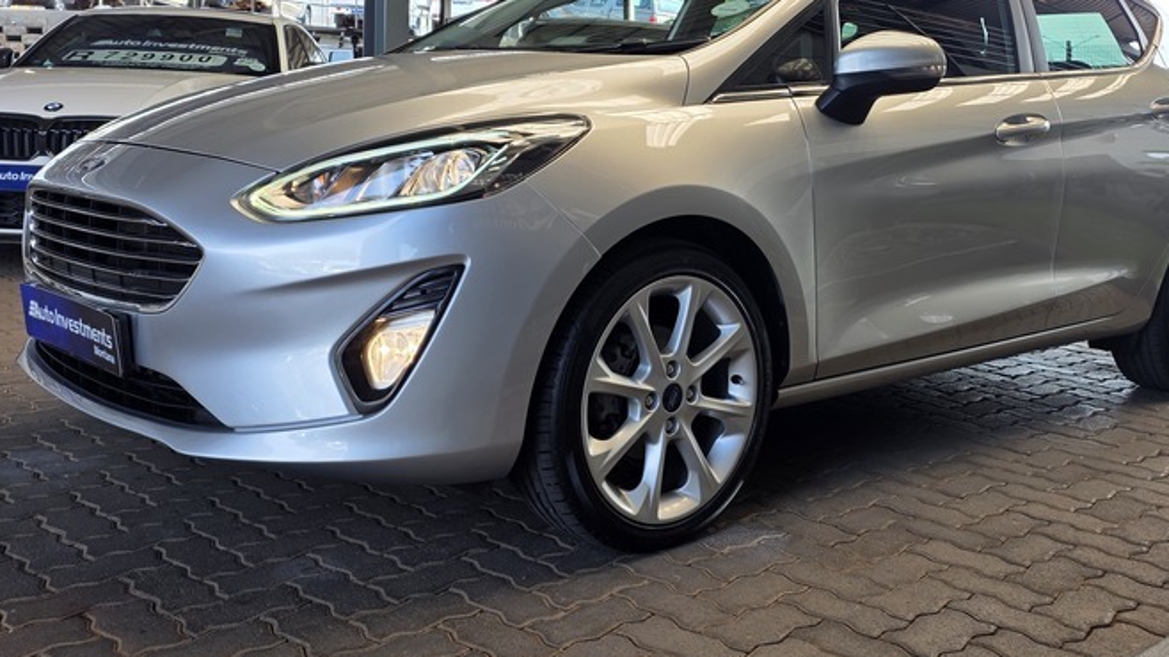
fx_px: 1209
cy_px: 170
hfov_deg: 51.6
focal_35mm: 39
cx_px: 608
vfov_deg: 30.0
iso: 12
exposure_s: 1/68
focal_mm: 6.25
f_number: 1.7
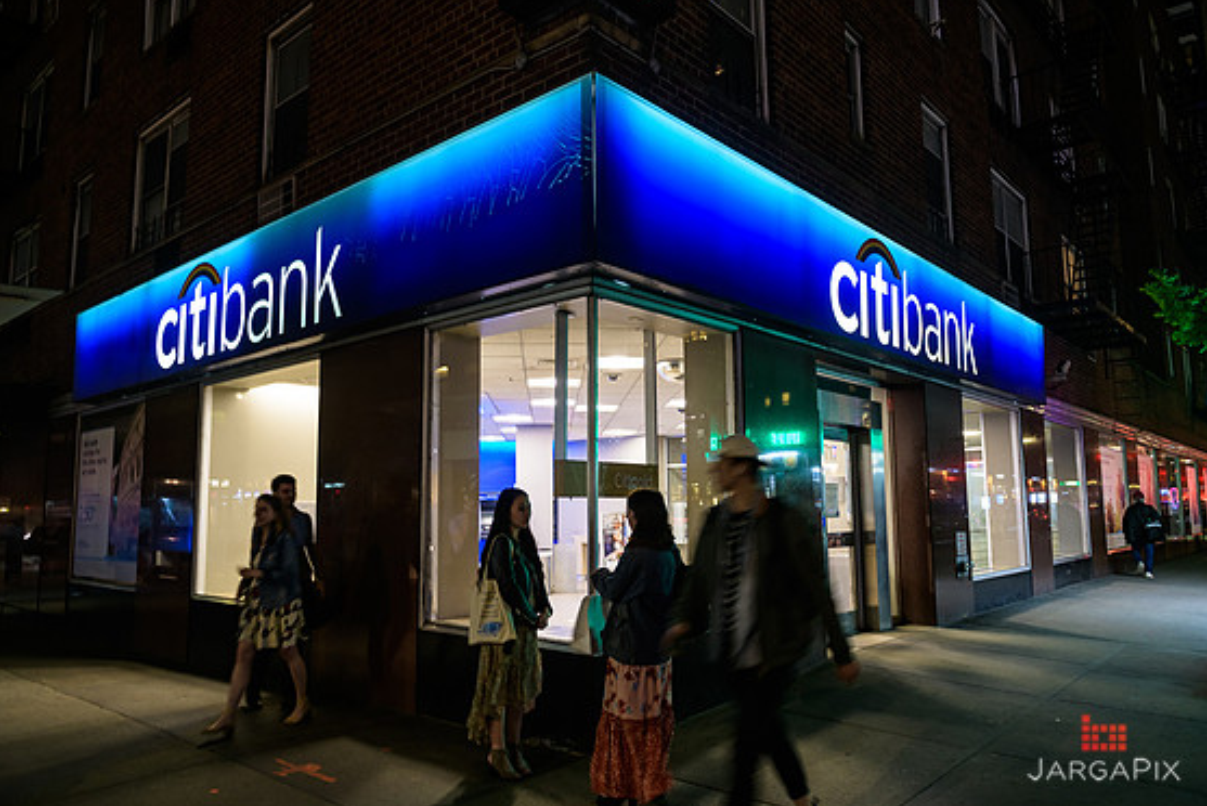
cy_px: 408
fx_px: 839
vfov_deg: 51.3
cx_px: 607
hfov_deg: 71.5
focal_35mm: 25
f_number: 3.2
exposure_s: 1/15
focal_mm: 24
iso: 400
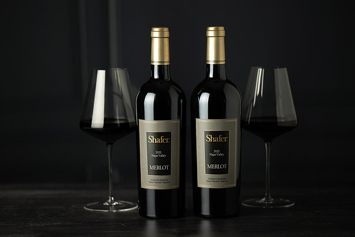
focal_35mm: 120
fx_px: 1184
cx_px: 178
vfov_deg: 11.4
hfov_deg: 17.1
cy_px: 118
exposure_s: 1/5
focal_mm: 120
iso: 32
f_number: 2.8
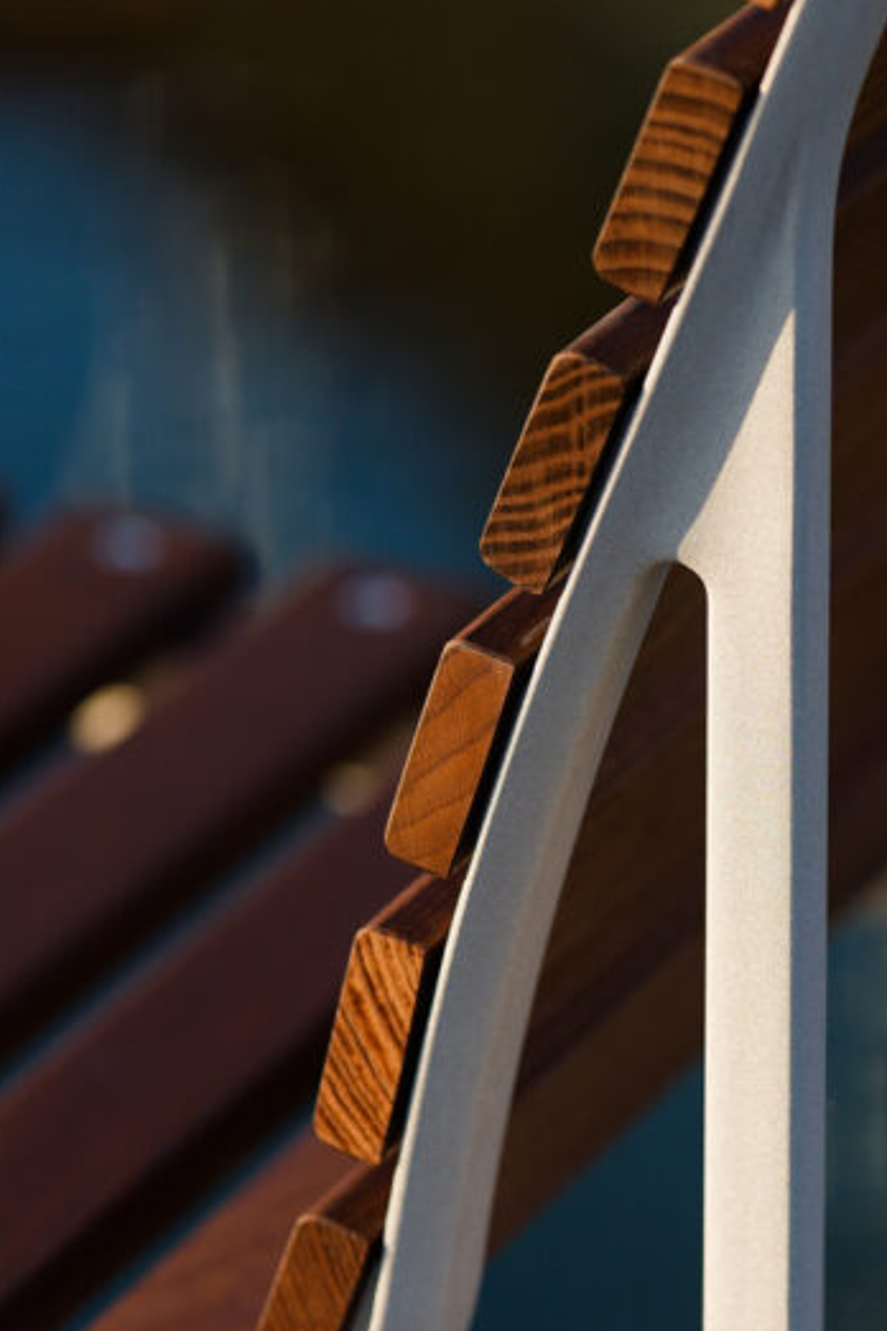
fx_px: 11013
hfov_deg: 4.6
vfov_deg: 6.9
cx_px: 553
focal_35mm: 298
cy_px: 737
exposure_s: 1/1000
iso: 100
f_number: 2.5
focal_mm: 135
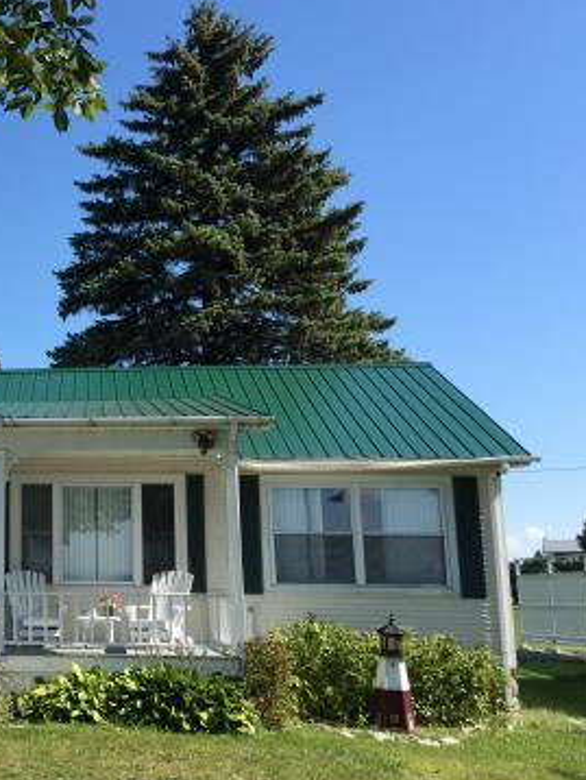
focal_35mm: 47
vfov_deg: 40.4
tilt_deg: +10.0
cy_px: 405
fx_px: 1060
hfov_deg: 28.6
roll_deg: -2.5
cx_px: -28
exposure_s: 1/1236
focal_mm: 4.15
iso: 32
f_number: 2.2
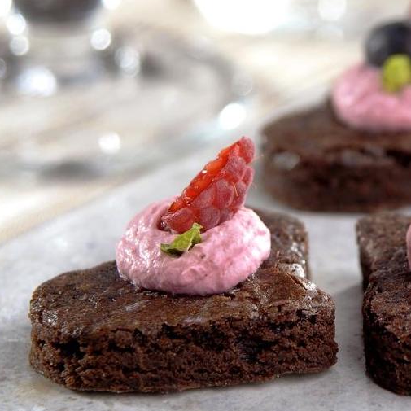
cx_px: 399
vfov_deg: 5.1
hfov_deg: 5.1
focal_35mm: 341
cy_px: 181
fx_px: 4578
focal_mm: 135
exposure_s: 1/80
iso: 100
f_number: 8
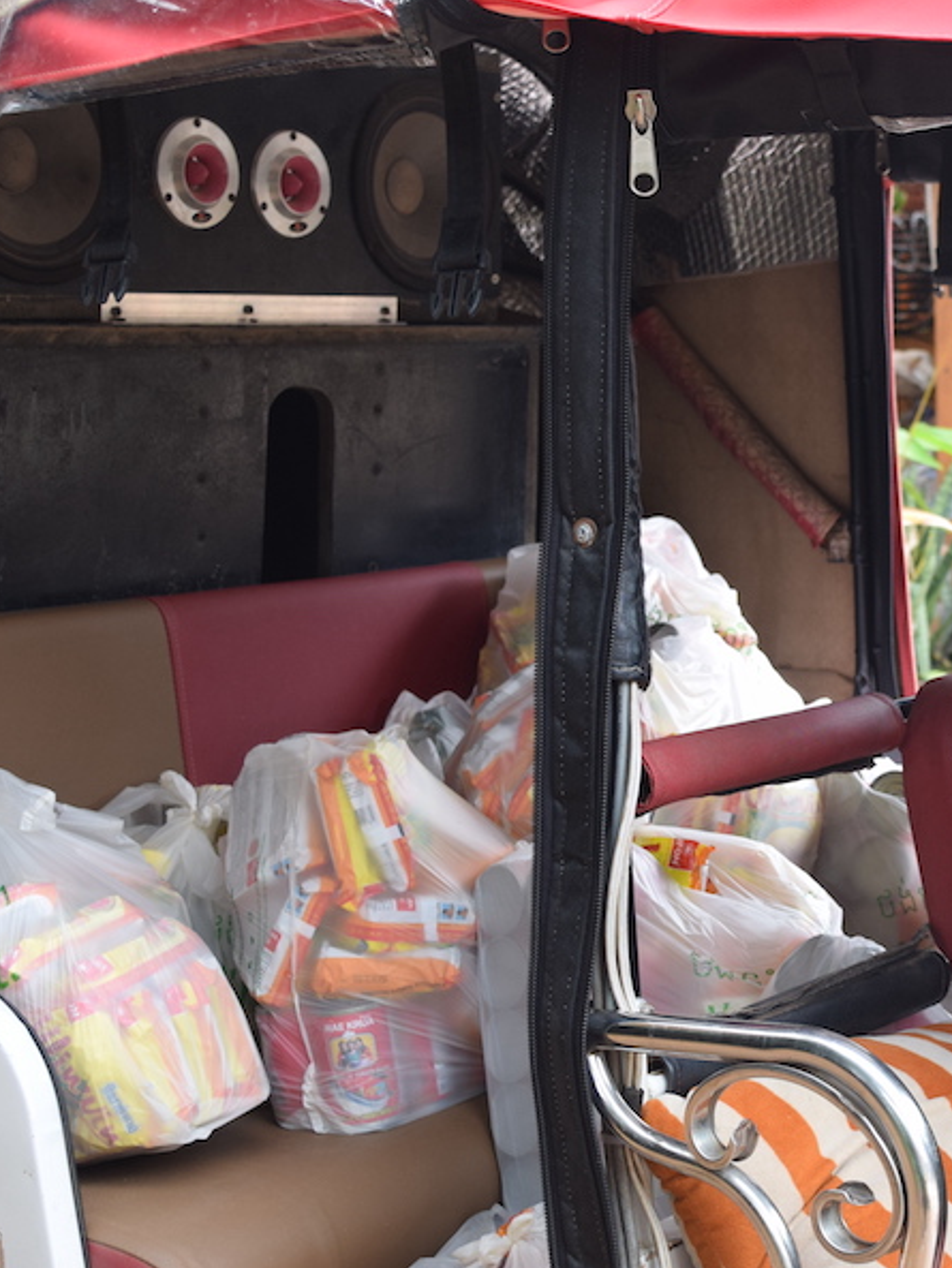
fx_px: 2598
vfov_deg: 27.4
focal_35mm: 71
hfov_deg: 20.2
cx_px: 937
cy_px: 676
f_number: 6.3
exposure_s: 1/160
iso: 400
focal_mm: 27
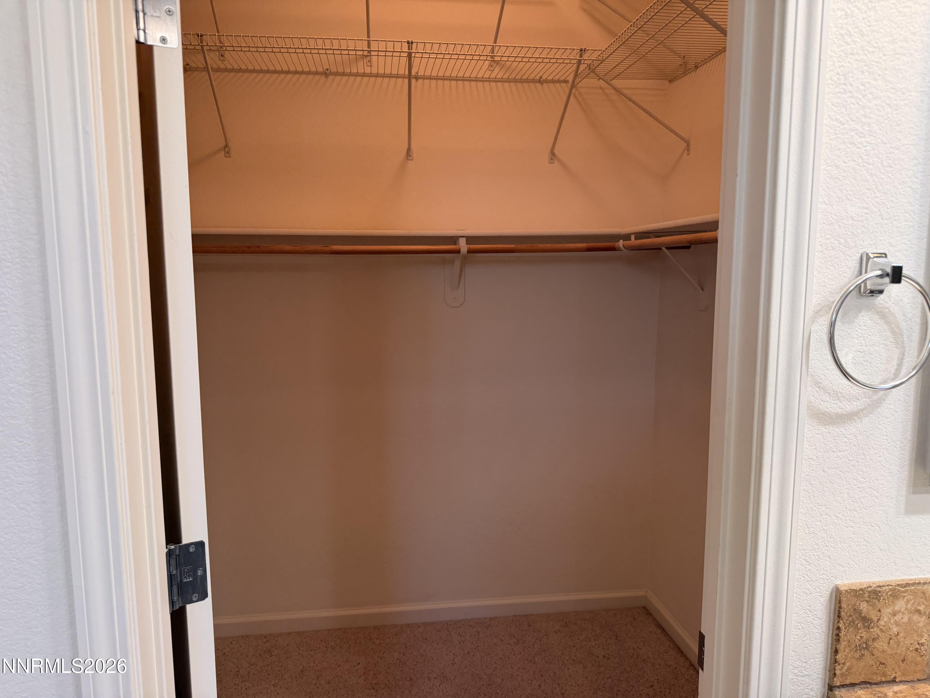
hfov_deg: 71.6
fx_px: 645
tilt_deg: -6.7
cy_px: 349
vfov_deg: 56.8
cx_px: 465
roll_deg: +0.9
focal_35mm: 24
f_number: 1.78
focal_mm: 6.76
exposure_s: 1/120
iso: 160
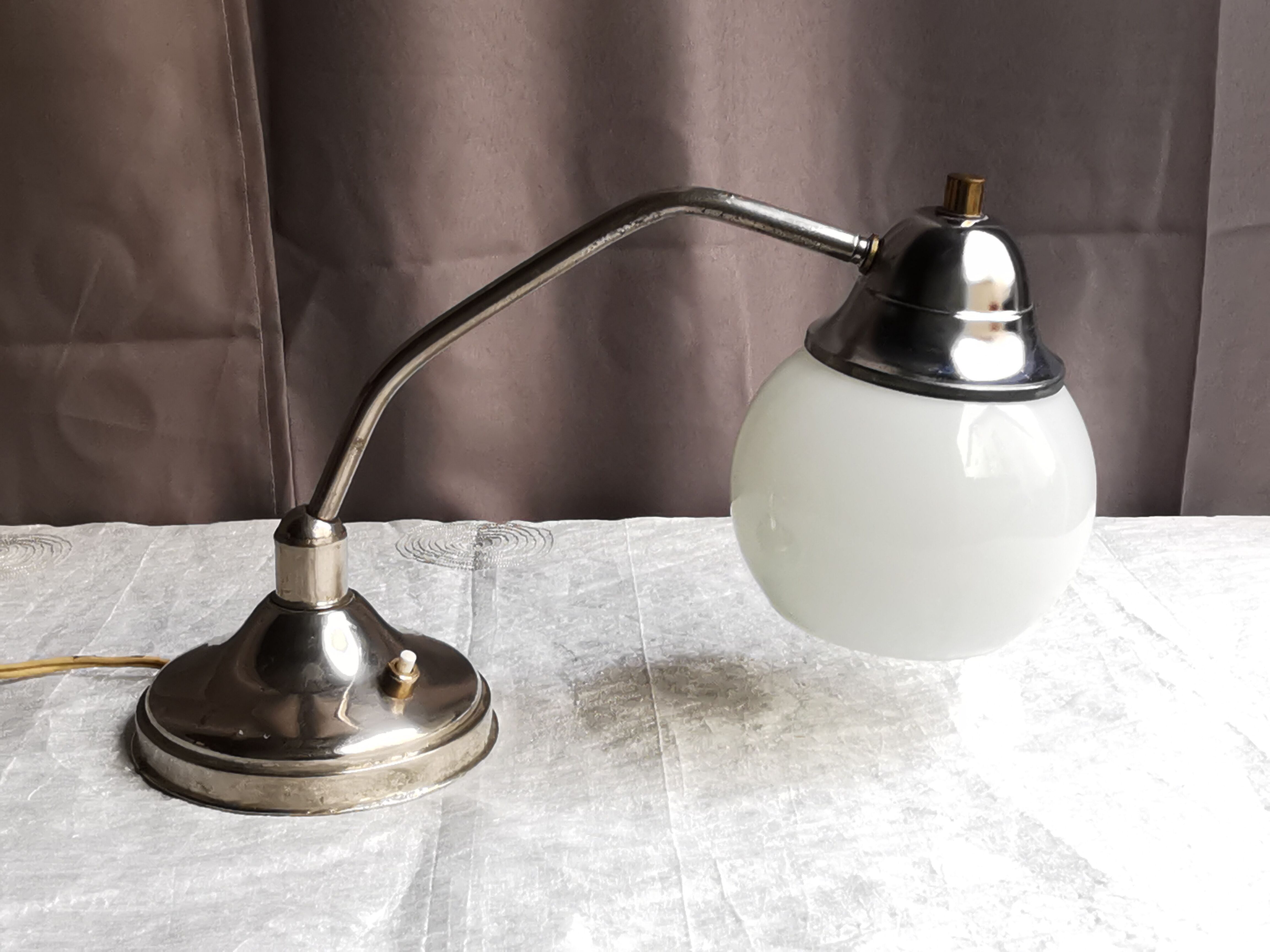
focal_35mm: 47
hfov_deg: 40.4
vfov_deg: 30.9
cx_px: 635
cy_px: 476
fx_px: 1724
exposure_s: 1/50
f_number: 2.2
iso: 80
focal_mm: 2.26
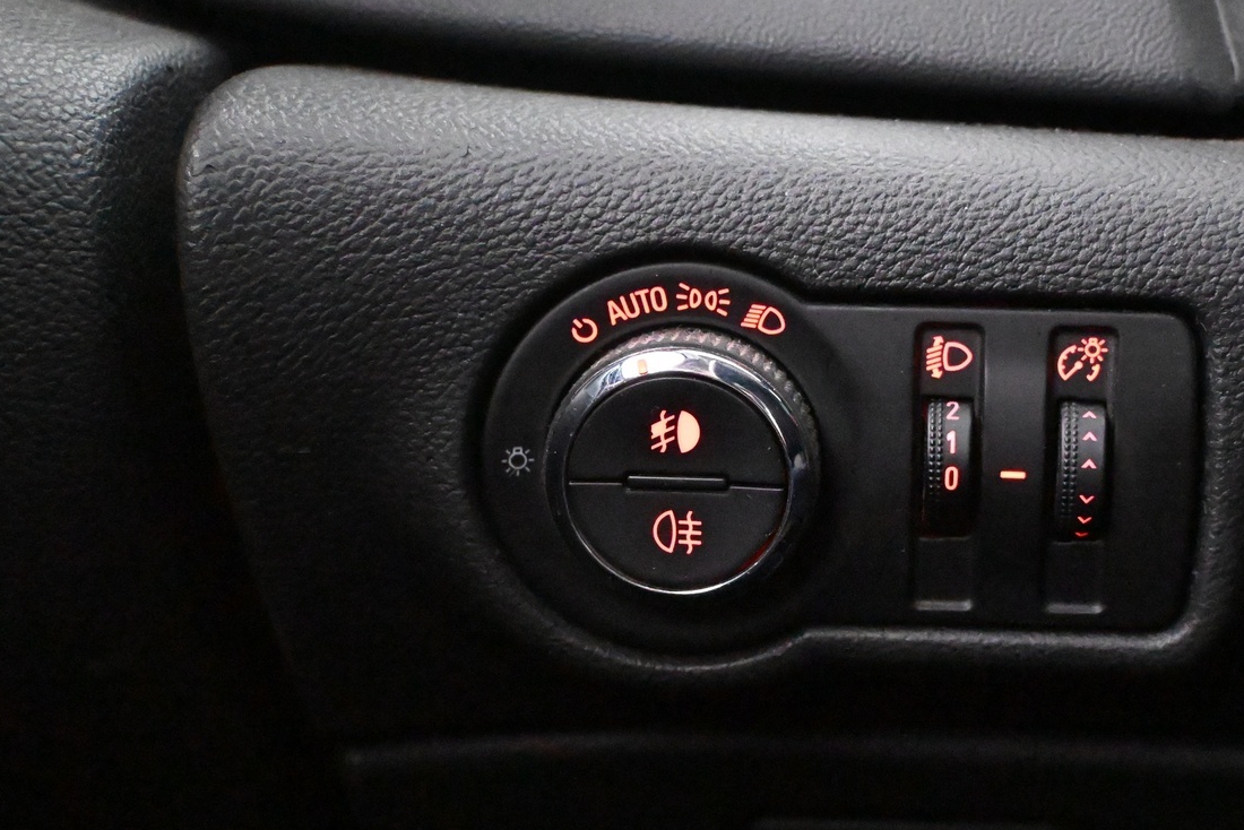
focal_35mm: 53
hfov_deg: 37.0
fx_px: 1832
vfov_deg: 25.5
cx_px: 852
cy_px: 462
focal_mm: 24
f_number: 4.2
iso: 22800
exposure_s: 1/40
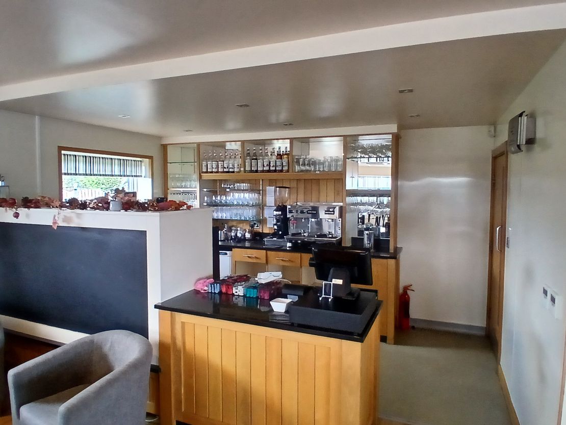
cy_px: 212
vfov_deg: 74.8
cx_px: 283
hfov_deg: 91.0
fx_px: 278
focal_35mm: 17
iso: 160
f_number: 2.2
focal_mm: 1.4
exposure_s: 1/33.3
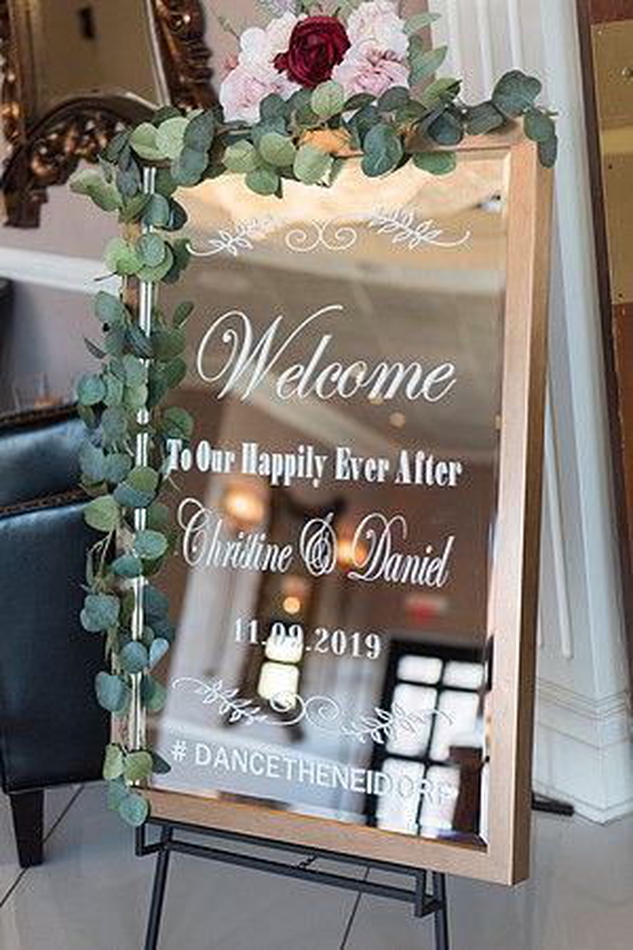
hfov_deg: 19.5
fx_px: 1846
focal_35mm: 70
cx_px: 316
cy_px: 475
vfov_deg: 28.8
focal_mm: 70
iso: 400
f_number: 2.8
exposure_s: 1/125
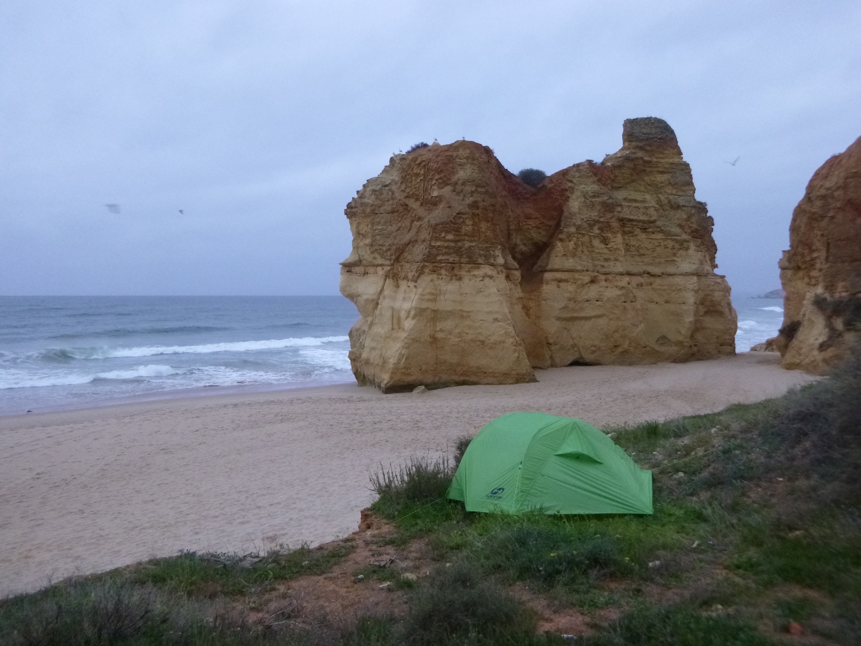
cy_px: 323
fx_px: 622
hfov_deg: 69.4
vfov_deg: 54.9
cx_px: 430
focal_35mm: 25
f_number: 3.9
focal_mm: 4.5
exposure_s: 1/30
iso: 400
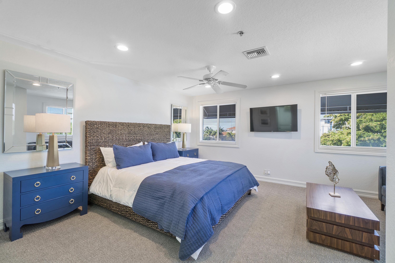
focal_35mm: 15
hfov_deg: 100.4
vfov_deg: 77.3
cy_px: 132
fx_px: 165
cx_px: 198
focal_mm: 10
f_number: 11
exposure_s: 1/6
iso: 160
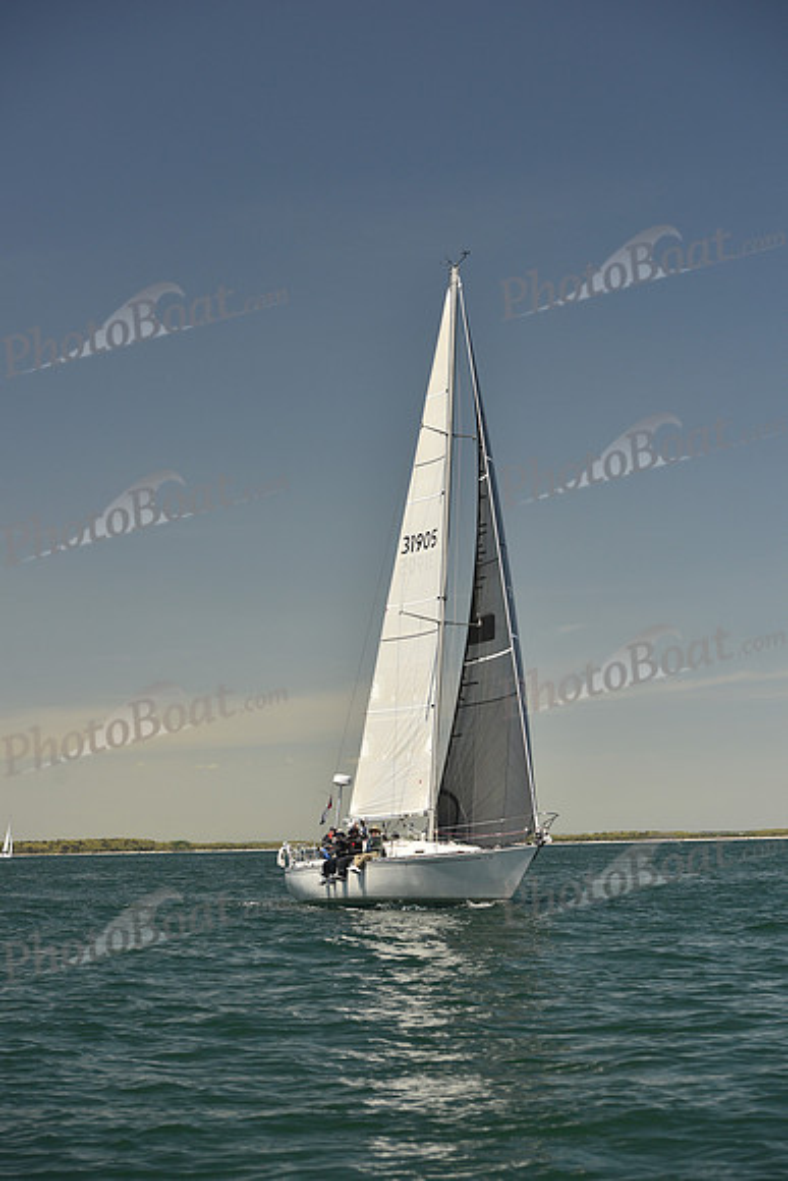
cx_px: 394
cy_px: 590
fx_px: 2297
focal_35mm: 70
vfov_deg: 28.8
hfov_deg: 19.5
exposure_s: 1/800
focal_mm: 70
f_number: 5
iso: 250
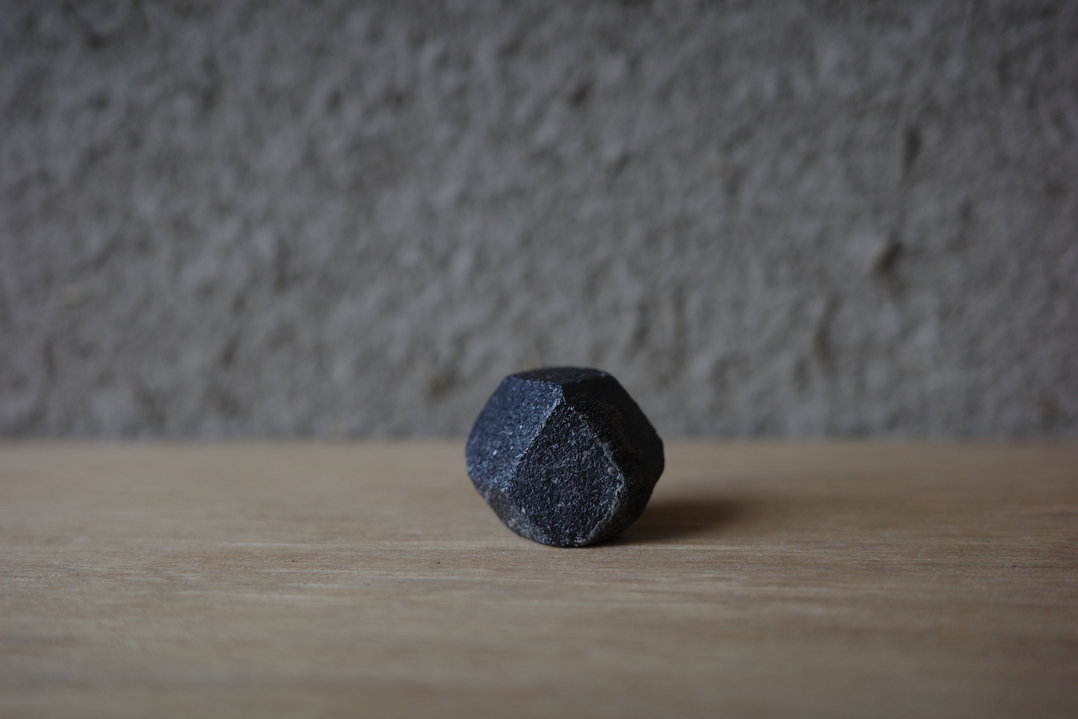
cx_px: 539
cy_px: 360
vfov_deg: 33.4
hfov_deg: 48.5
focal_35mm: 40
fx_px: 1198
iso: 200
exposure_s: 1/125
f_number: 2.8
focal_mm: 26
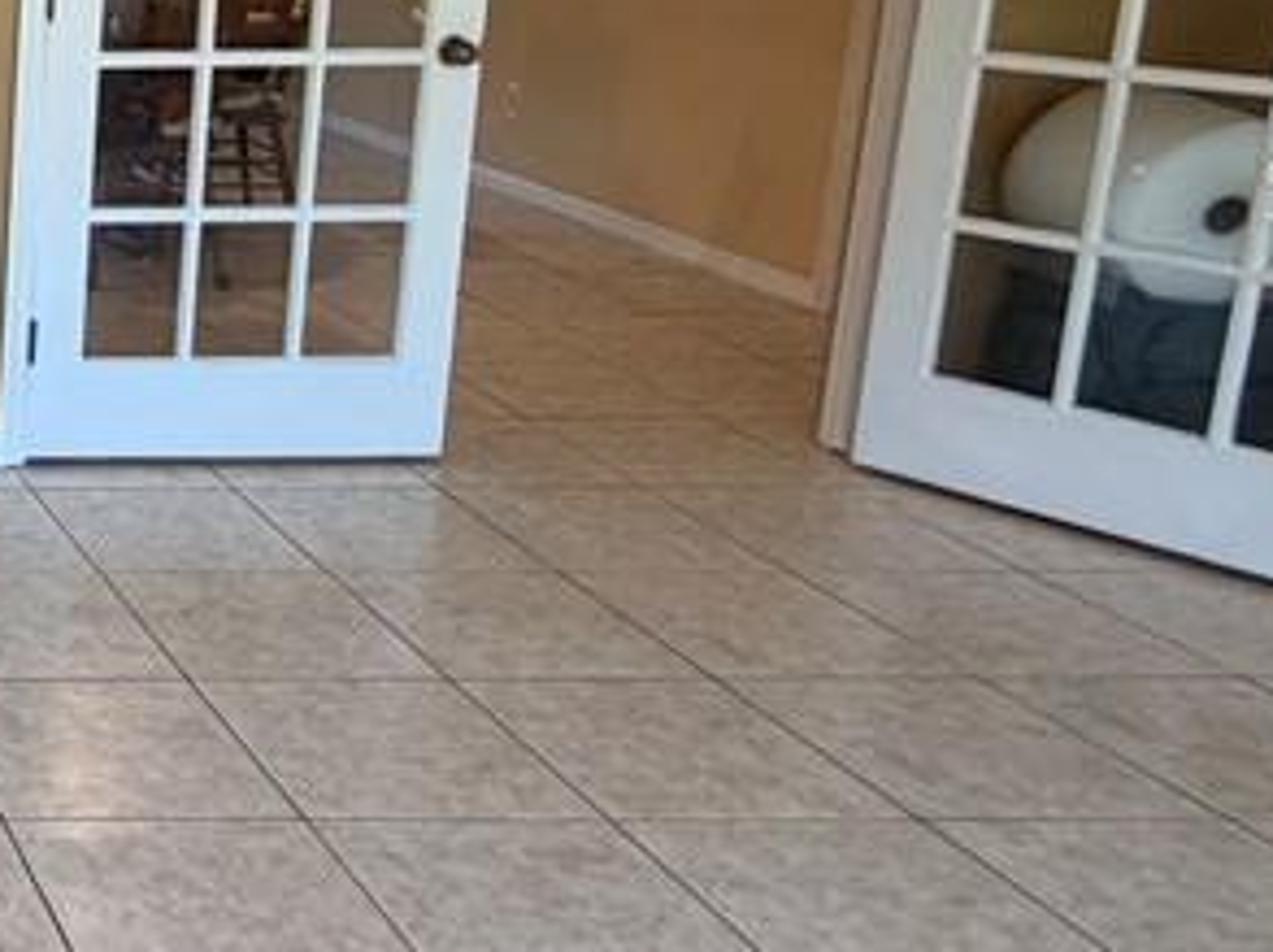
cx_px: -552
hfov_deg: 28.4
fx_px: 1800
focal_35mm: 49
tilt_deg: -10.5
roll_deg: +1.4
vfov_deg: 28.9
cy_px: 187
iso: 200
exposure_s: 1/60
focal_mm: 2.22
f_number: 2.2
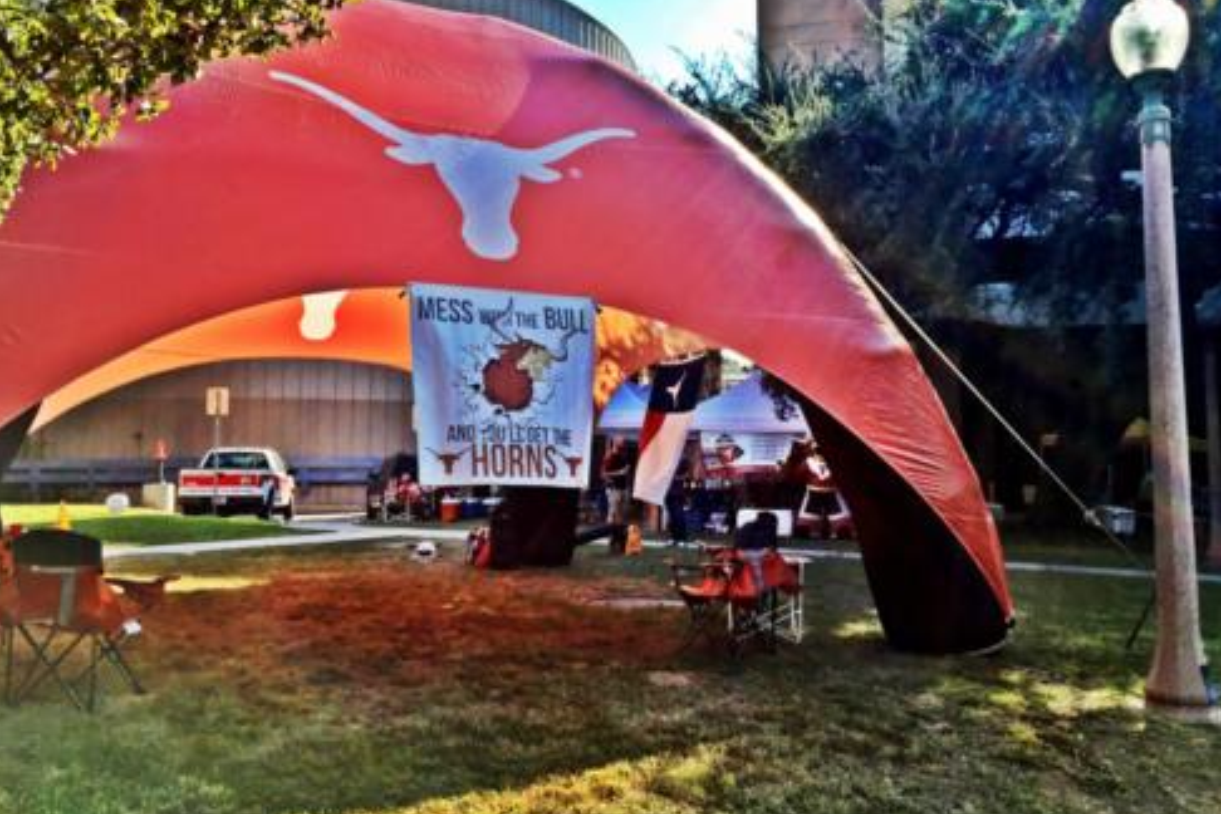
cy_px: 373
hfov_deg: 60.3
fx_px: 1051
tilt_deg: +5.9
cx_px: 608
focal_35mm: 31
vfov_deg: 42.3
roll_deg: -0.4
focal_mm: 4.15
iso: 32
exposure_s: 1/1199
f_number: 2.2
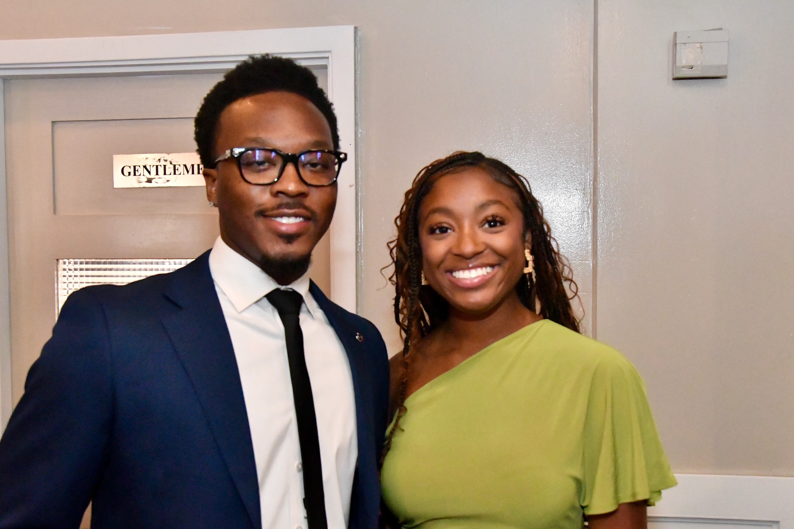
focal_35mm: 42
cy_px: 283
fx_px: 926
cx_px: 407
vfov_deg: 31.9
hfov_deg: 46.4
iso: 5600
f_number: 5.6
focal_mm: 26
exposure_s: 1/60
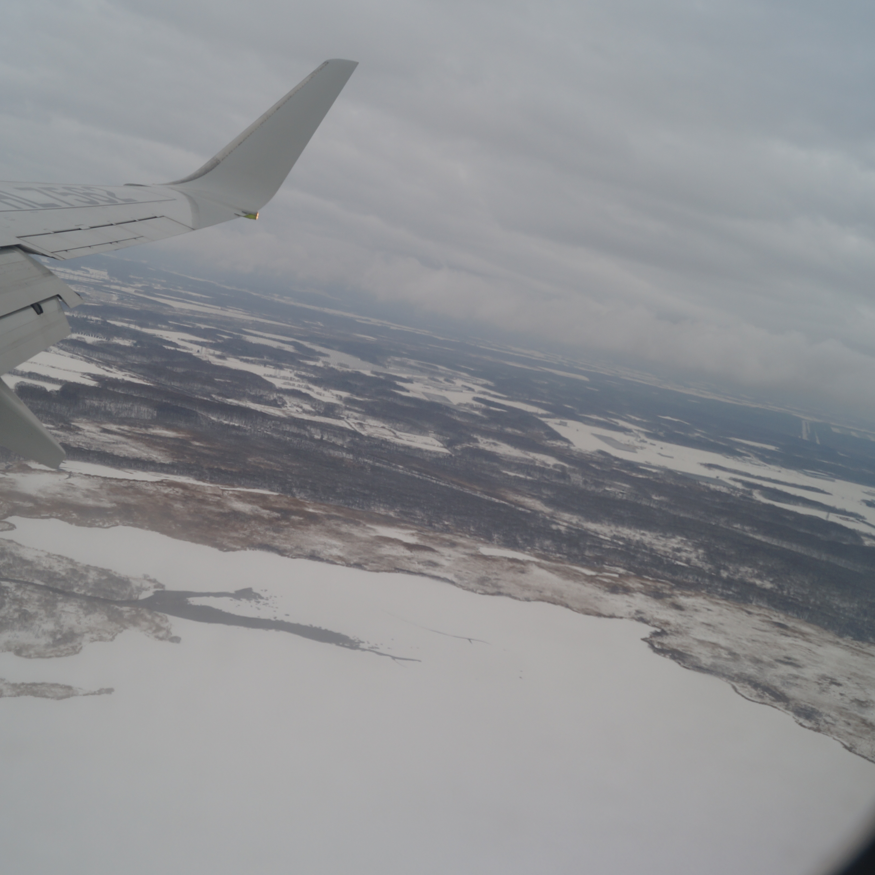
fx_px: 1001
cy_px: 435
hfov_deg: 47.1
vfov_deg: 47.2
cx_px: 373
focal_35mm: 35
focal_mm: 18
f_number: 8
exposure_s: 1/250
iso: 100
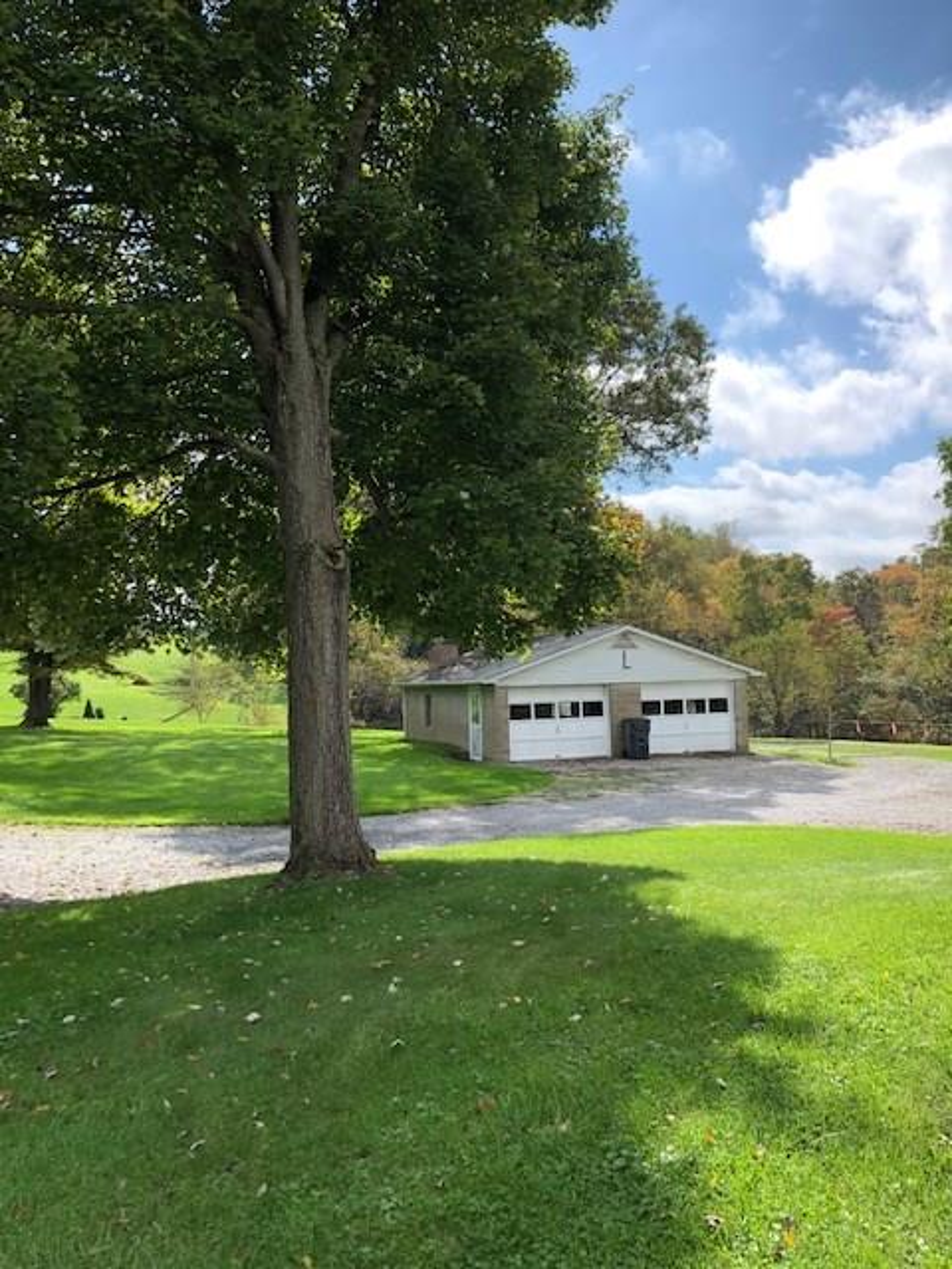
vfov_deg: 63.4
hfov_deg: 49.7
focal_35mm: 28
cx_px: 476
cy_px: 634
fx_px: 1027
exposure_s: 1/1091
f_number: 1.8
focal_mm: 3.99
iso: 20
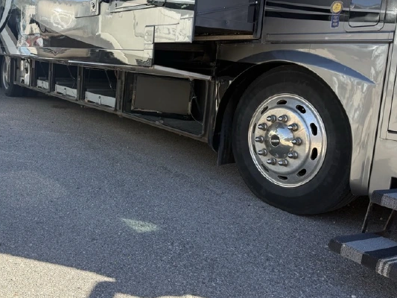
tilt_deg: -7.4
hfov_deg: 50.4
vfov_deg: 39.6
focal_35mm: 36
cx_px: 132
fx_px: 413
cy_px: 127
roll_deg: -3.3
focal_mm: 6.76
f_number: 1.78
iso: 100
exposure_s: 1/1493
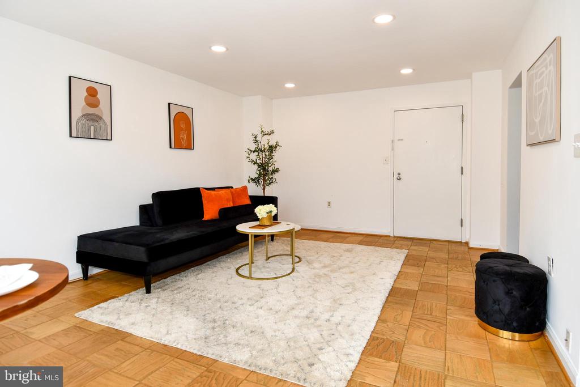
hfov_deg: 90.0
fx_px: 290
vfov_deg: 67.4
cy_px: 194
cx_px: 290
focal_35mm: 18
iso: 200
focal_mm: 12
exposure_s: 1/100
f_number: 5
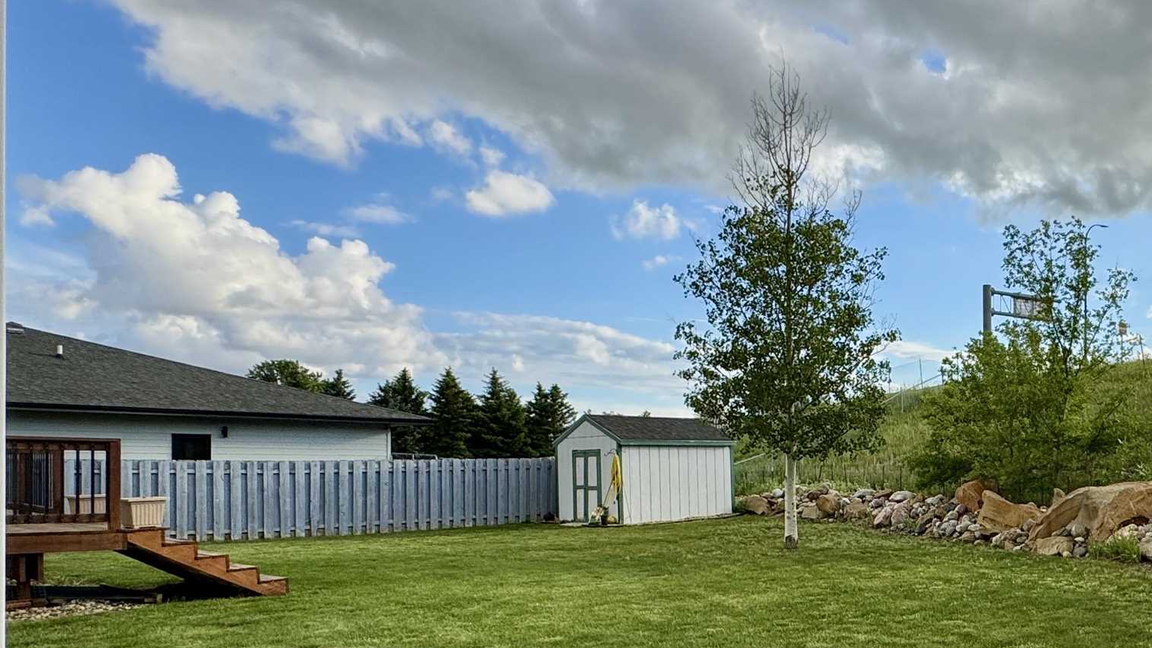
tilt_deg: -0.2
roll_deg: -0.6
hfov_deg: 56.8
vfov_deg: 37.0
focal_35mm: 31
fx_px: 947
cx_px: 963
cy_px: 475
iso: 50
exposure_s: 1/1160
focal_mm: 2.22
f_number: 2.2
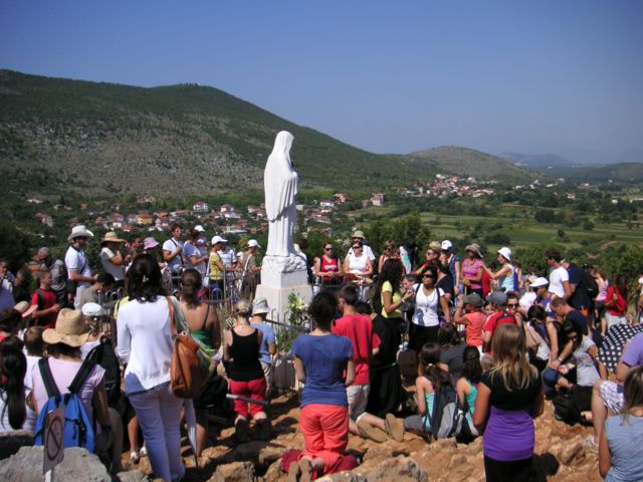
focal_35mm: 37
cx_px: 322
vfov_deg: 38.7
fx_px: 687
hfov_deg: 50.1
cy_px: 241
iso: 50
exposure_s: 1/350
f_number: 6.7
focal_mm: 6.1
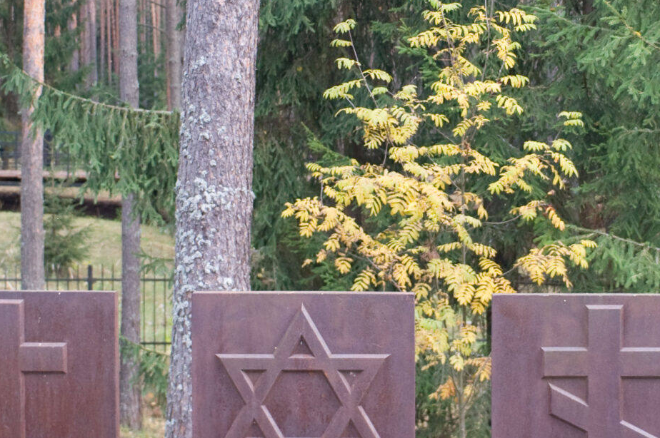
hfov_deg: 21.0
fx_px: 1776
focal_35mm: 97
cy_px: 131
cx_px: 449
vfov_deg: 14.0
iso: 1000
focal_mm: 35
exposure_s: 1/640
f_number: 2
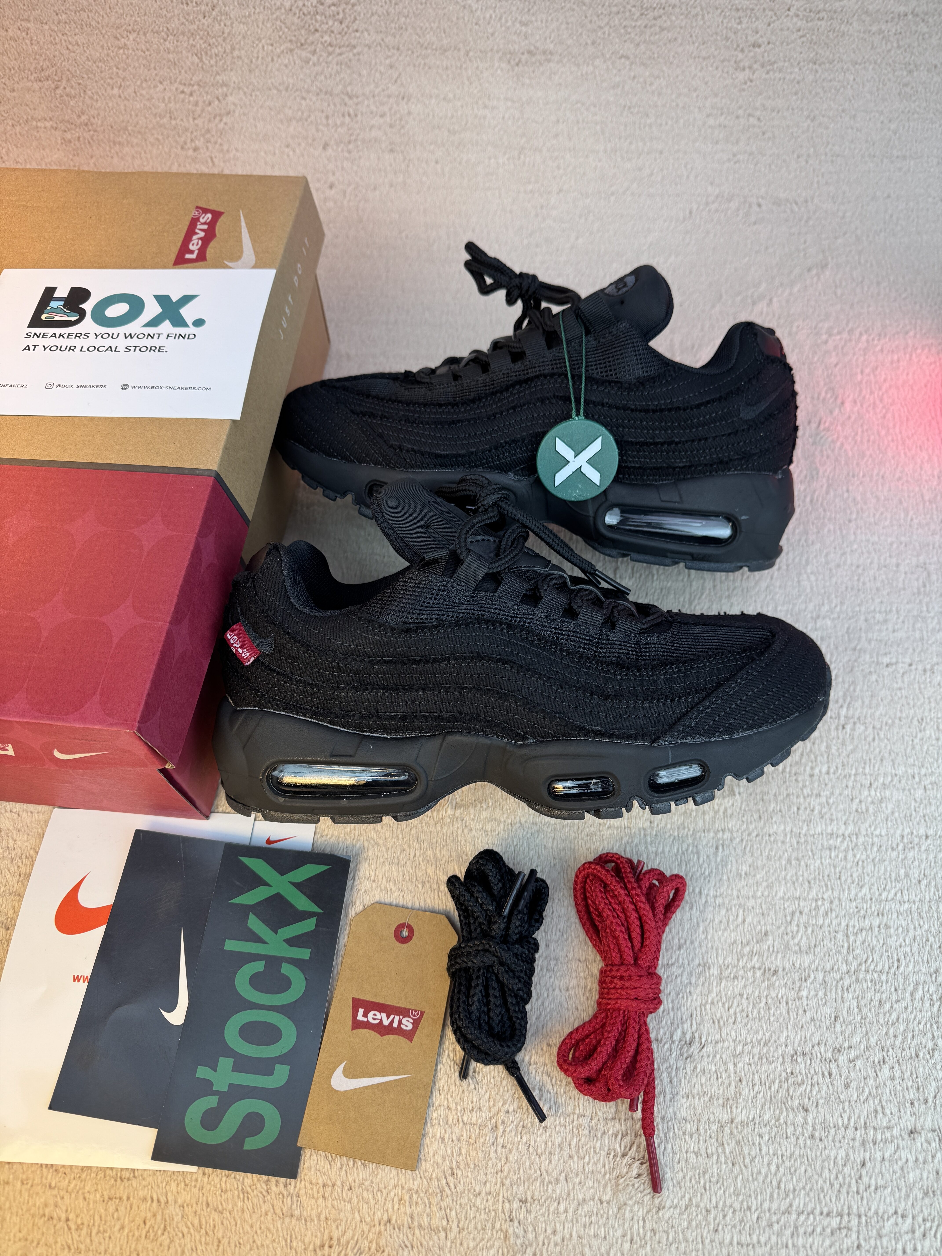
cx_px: 471
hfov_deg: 56.8
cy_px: 628
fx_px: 871
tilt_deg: -60.9
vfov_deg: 71.6
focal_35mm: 24
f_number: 1.78
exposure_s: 1/627
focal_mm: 6.76
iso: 80
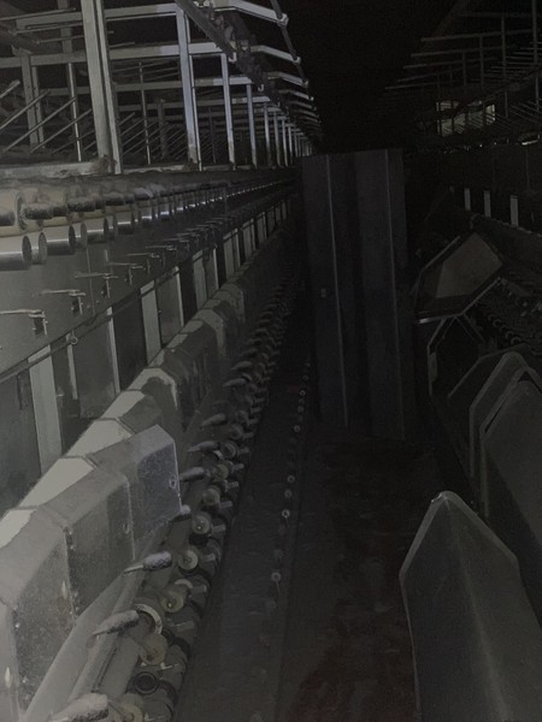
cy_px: 361
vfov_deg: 36.8
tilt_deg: -8.6
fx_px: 1086
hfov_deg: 28.0
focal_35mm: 52
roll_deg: +5.1
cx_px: 271
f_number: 2.4
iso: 250
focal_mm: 6
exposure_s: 1/30
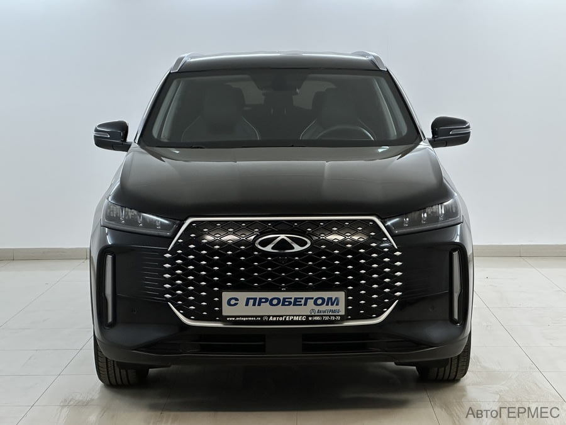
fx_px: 1259
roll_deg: +0.3
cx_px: 283
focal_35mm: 77
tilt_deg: -5.3
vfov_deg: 19.1
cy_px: 212
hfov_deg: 25.3
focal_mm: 9
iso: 250
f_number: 2.8
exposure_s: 1/100
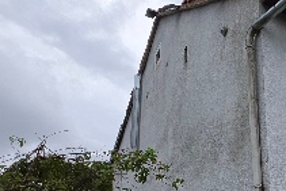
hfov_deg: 38.0
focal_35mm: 41
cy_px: 226
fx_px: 326
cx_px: 327
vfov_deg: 28.6
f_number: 1.9
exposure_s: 1/622
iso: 16
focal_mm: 2.2
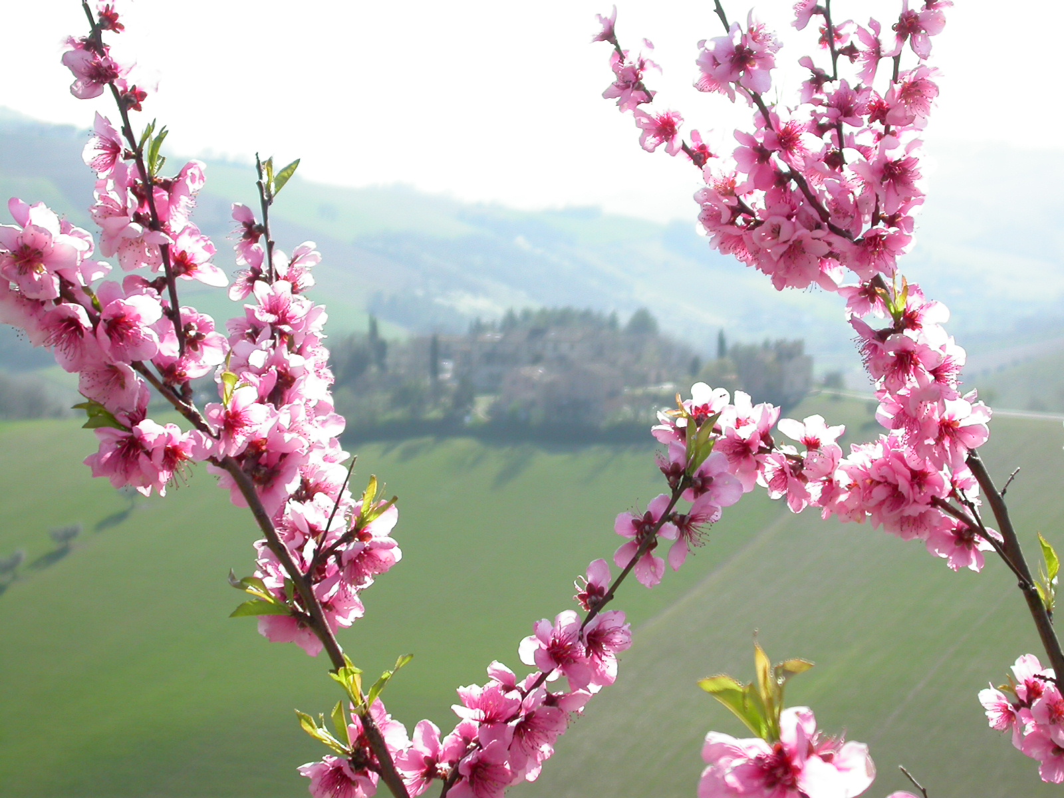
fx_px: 2182
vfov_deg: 20.7
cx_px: 532
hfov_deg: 27.4
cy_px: 399
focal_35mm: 71
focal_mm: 14.7
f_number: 3.3
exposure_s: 1/1000
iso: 100
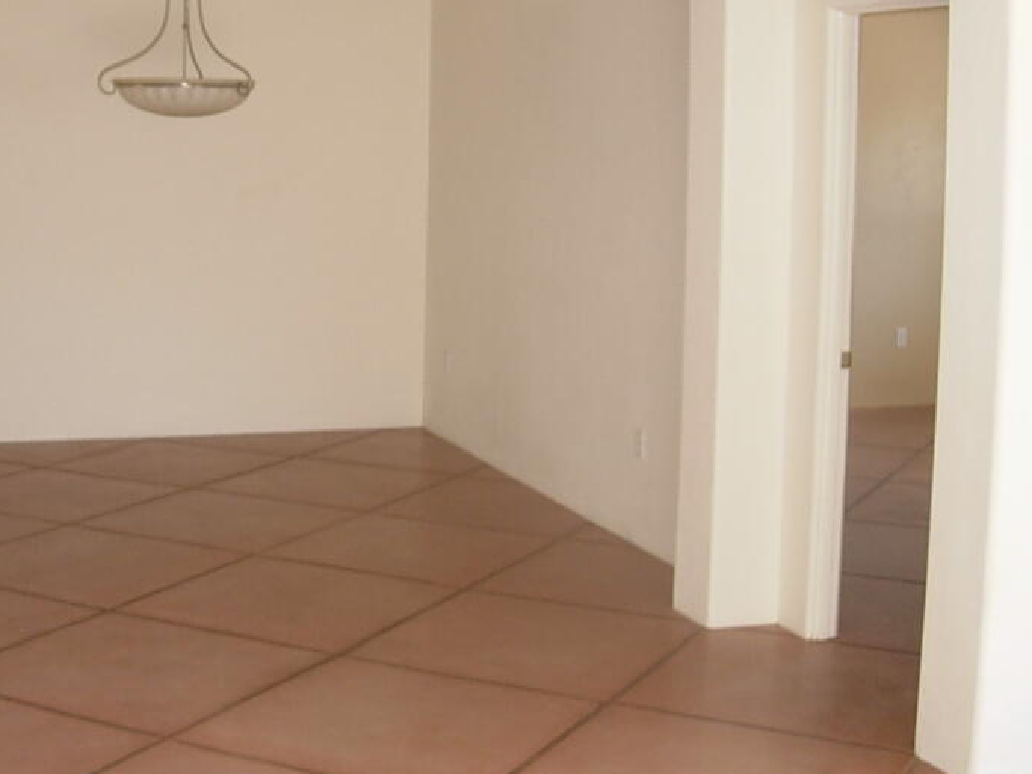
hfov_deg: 33.5
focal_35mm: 57
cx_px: 334
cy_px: 265
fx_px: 1699
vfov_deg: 25.5
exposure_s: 1/36.9
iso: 79
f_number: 2.8
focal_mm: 7.8
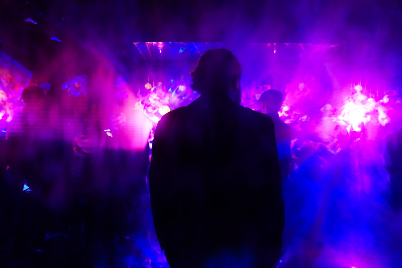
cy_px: 134
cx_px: 201
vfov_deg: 53.1
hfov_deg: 73.8
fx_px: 268
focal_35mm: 24
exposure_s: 1/50
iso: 3200
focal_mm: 16
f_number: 3.5
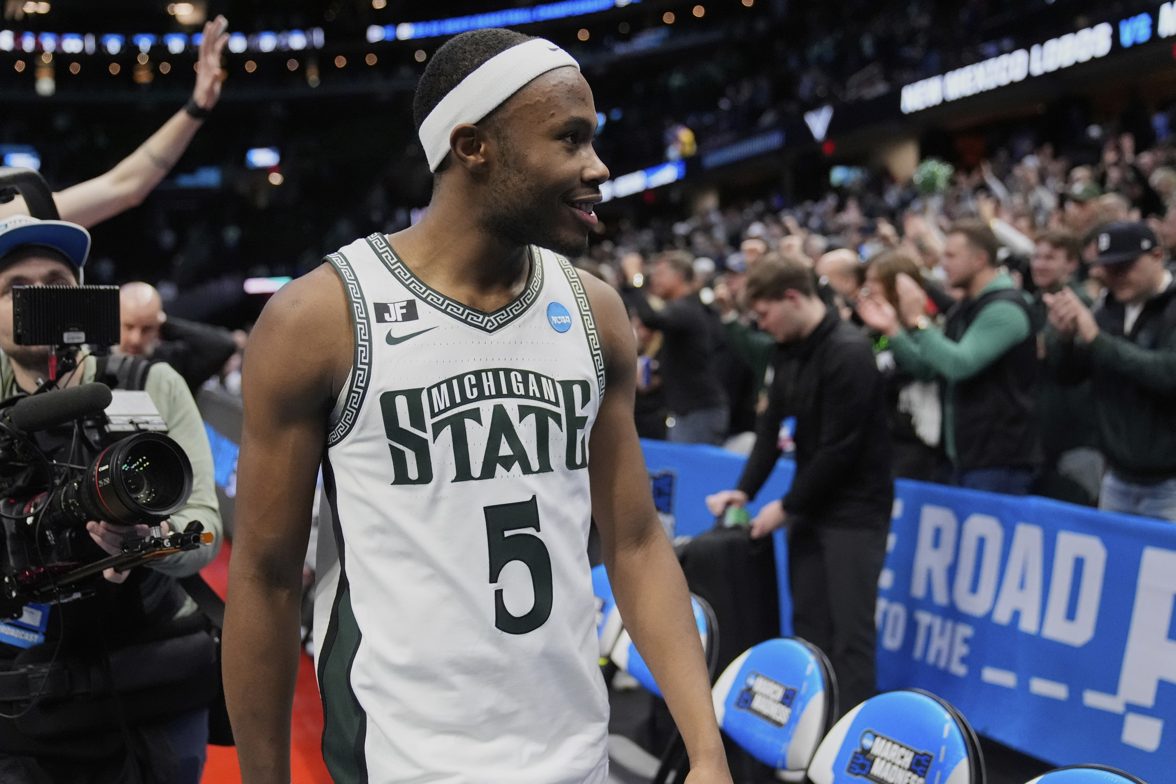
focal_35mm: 39
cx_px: 588
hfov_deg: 49.6
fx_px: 1274
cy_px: 392
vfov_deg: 34.2
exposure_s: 1/3200
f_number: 2.8
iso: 8000
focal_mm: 39
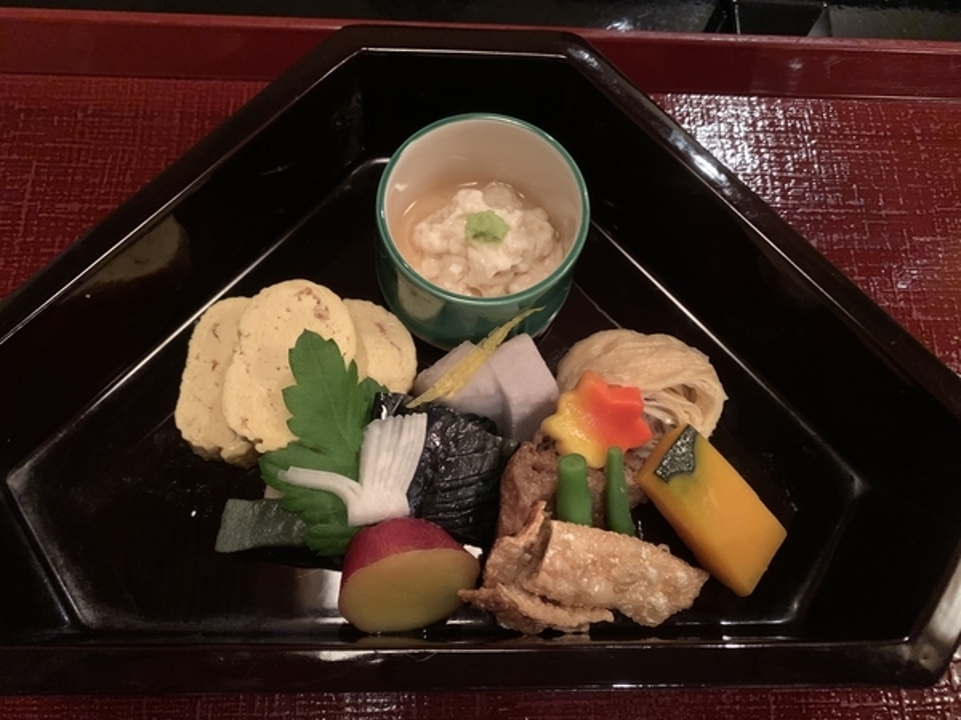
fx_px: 722
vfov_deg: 53.1
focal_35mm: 26
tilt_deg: -72.2
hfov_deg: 67.3
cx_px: 480
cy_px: 360
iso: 800
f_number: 1.8
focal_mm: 4.25
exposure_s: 1/30
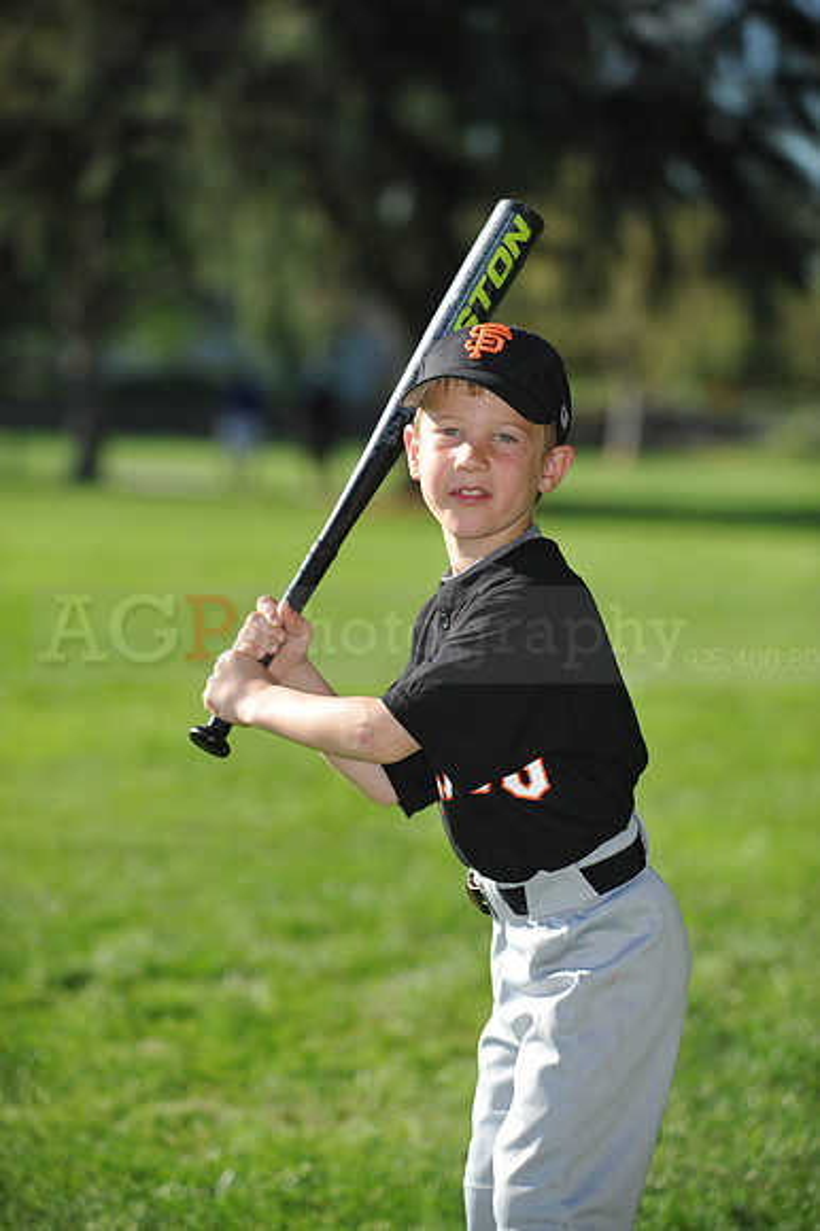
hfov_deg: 10.5
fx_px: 4447
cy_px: 616
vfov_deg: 15.8
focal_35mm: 130
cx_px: 410
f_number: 4
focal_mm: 130
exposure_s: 1/1250
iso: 200
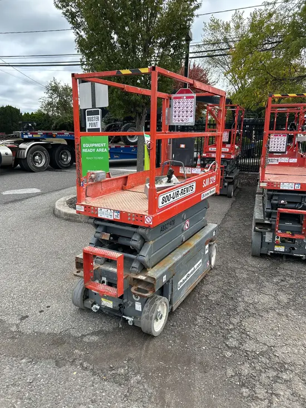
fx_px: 306
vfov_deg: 67.3
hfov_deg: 53.1
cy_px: 204
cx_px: 153
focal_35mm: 26
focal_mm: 5.7
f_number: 1.5
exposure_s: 1/1183
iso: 50
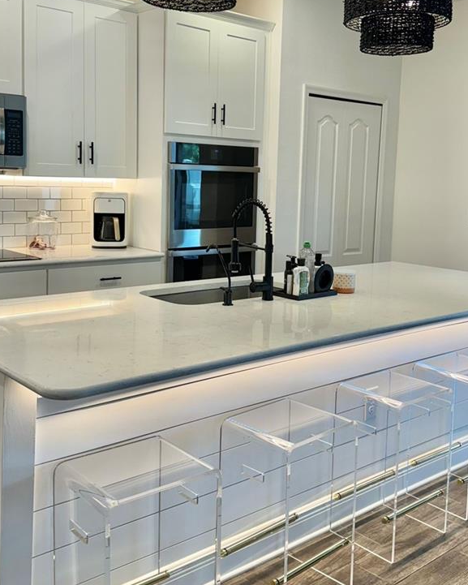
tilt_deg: -4.1
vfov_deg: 46.6
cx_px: 264
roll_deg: -2.6
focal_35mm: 39
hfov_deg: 38.2
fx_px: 675
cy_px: 241
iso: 100
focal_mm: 6.76
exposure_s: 1/120
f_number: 1.78
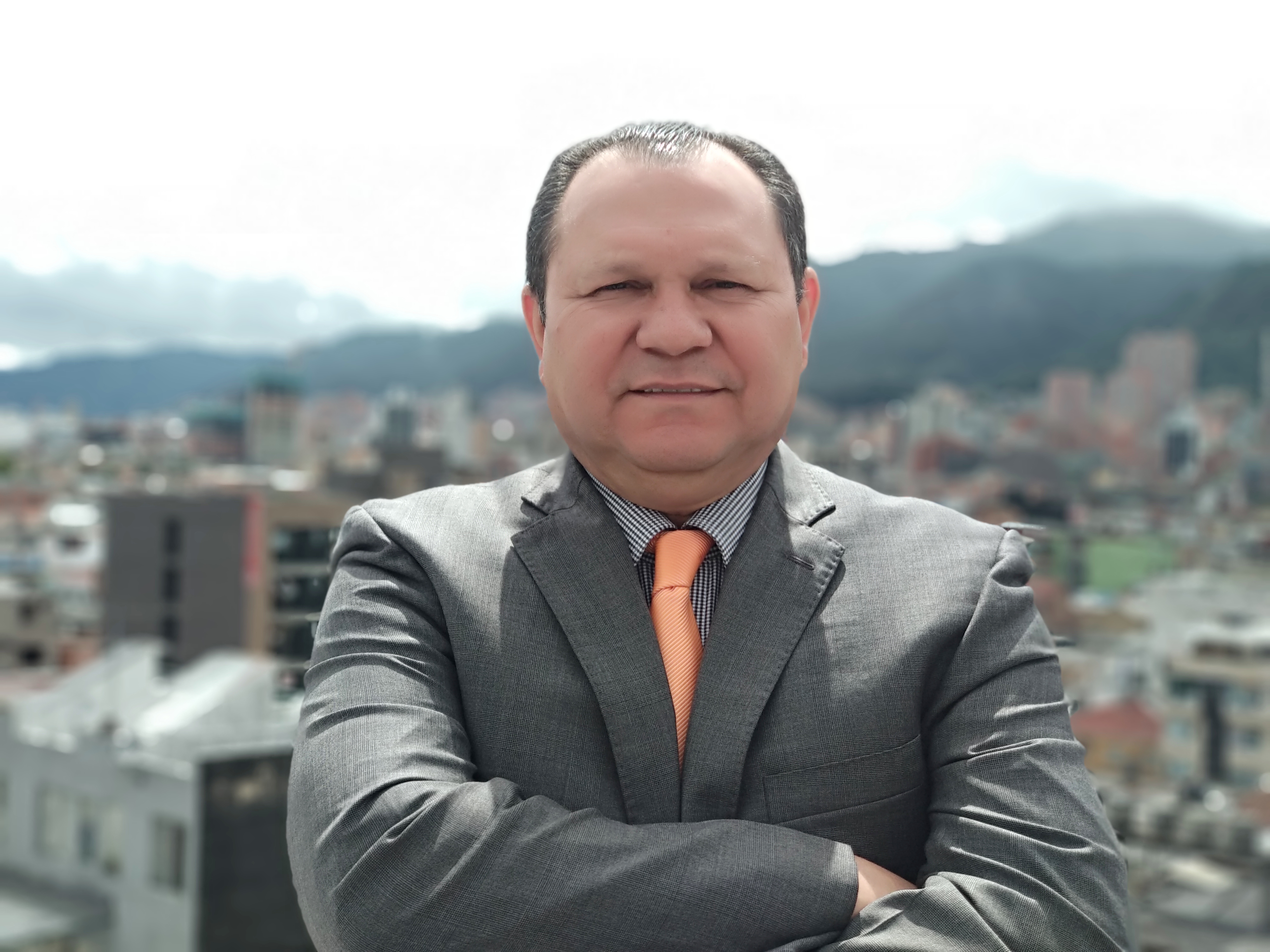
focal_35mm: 52
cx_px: 635
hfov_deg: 36.8
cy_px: 476
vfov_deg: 28.0
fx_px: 1908
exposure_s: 1/651
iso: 100
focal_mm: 5.99
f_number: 2.6
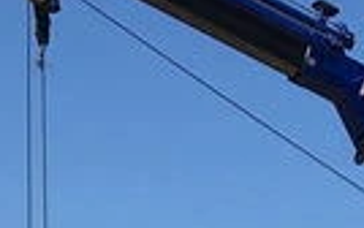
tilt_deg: -2.4
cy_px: 844
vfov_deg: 5.2
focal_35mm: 231
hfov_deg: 9.0
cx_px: 345
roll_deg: +0.0
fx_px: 2293
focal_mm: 4.15
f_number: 2.2
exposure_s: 1/1508
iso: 25
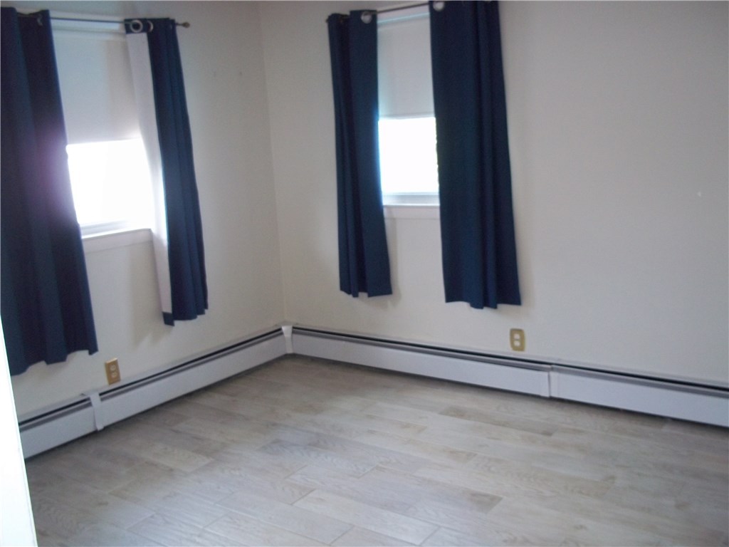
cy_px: 274
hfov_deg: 51.4
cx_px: 364
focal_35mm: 36
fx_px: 758
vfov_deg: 39.7
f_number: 3.1
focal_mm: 6.5
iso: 160
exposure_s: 1/30
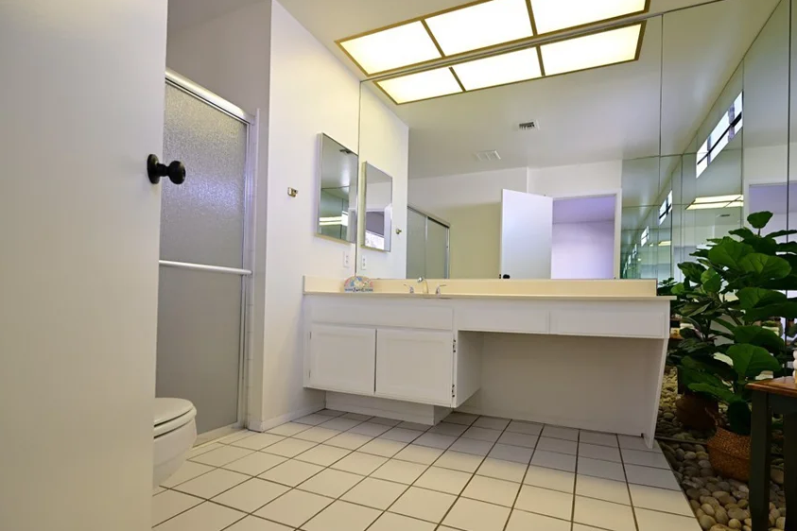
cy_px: 291
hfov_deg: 92.9
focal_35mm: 17
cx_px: 442
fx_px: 376
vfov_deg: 70.3
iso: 800
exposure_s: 1/60
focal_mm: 14
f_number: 5
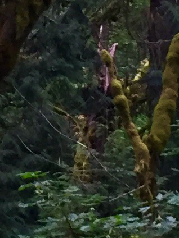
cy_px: 28
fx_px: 1538
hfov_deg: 6.6
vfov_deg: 8.8
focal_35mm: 223
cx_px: -37
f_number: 2.2
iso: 50
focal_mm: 4.15
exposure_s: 1/30
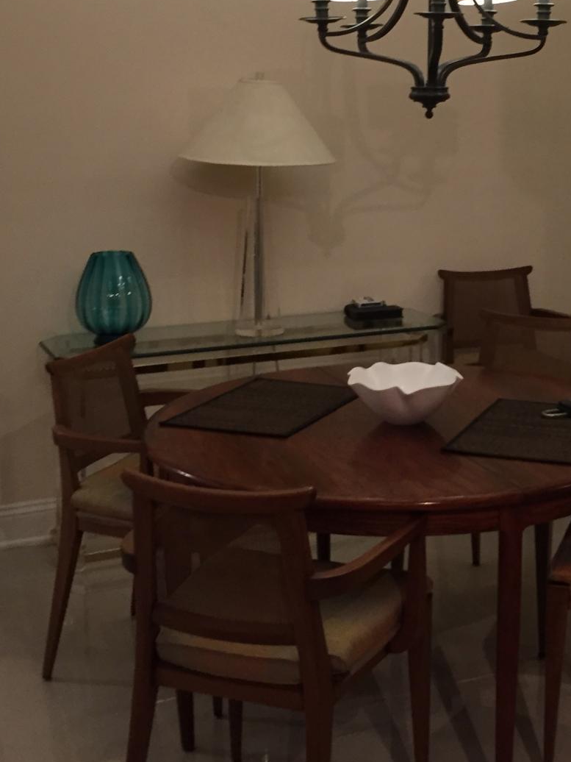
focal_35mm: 56
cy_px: 254
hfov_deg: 25.9
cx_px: 410
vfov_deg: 34.0
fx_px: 1232
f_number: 2.2
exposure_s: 1/30
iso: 125
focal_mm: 4.15
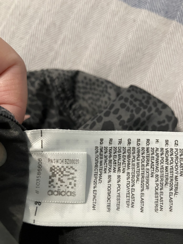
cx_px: 92
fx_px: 197
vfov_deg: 63.4
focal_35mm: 28
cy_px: 122
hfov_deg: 49.7
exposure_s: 1/60
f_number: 1.8
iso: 320
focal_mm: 3.99
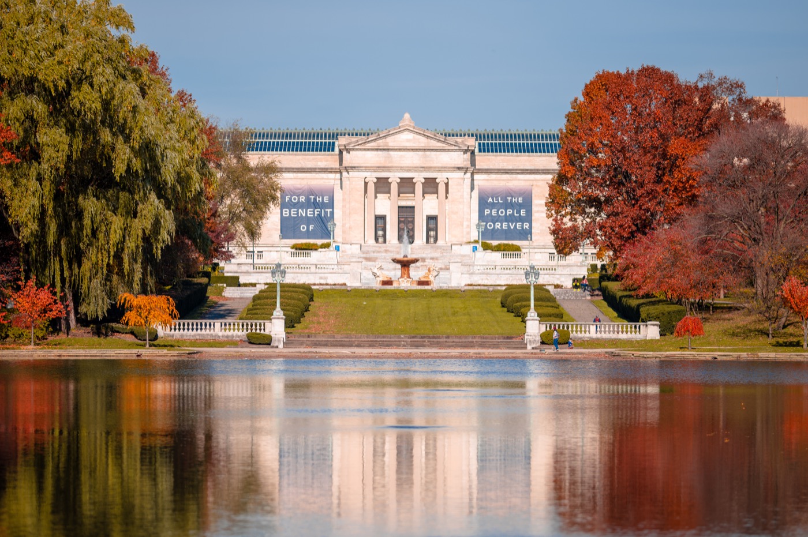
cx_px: 404
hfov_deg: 19.5
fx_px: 2355
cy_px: 268
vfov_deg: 13.0
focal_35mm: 105
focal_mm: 105
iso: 100
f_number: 1.4
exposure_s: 1/8000
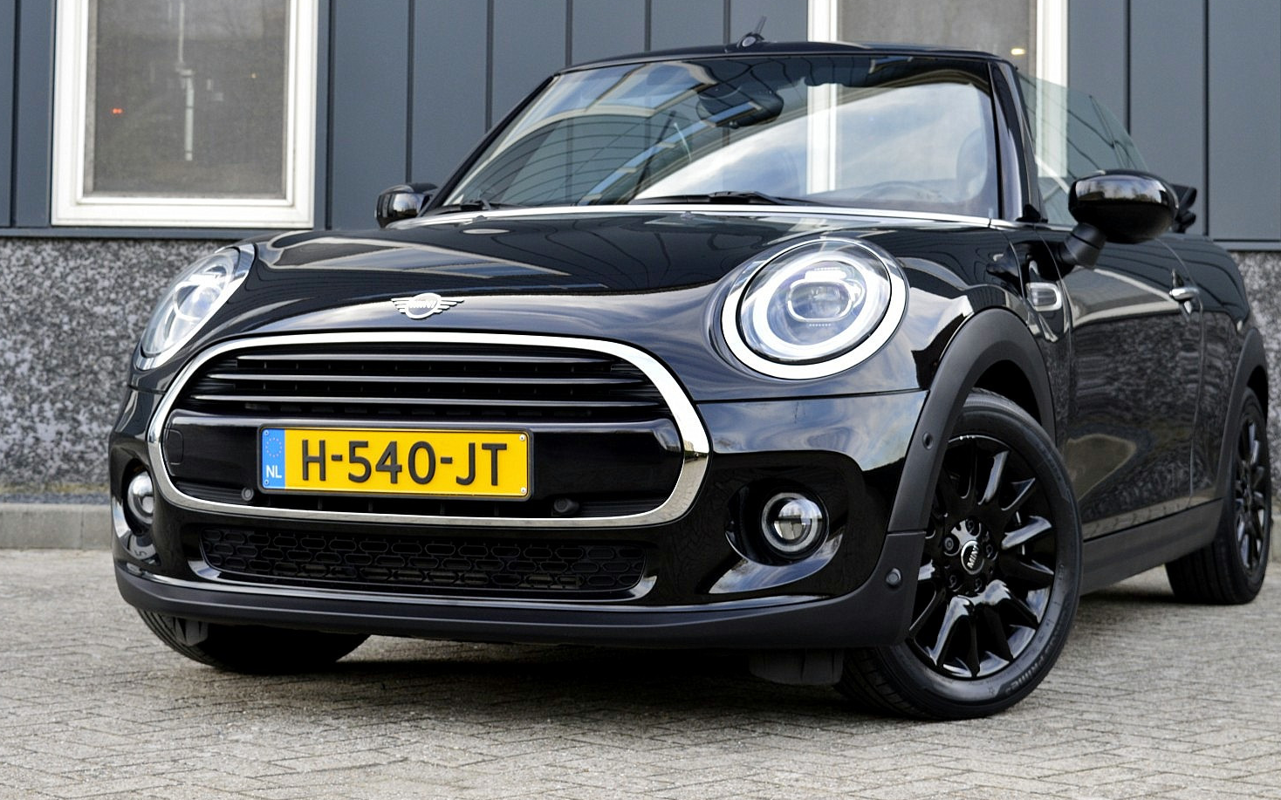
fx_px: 2478
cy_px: 339
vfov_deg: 18.3
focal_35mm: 71
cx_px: 669
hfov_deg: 29.0
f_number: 8
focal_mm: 42
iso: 400
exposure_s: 1/60
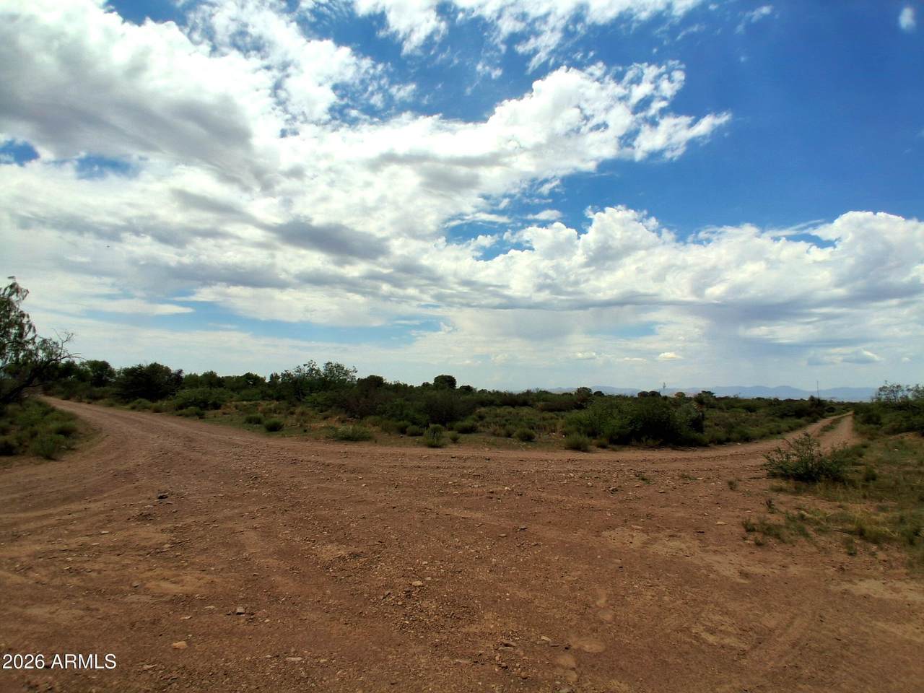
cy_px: 346
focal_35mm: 17
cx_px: 462
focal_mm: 1.4
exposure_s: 1/3333
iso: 50
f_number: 2.2
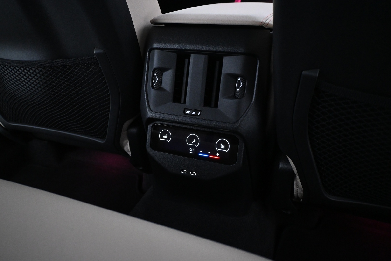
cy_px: 130
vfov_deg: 45.7
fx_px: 310
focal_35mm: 28
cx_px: 196
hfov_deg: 64.6
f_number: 3.8
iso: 4000
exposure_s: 1/30
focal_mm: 19
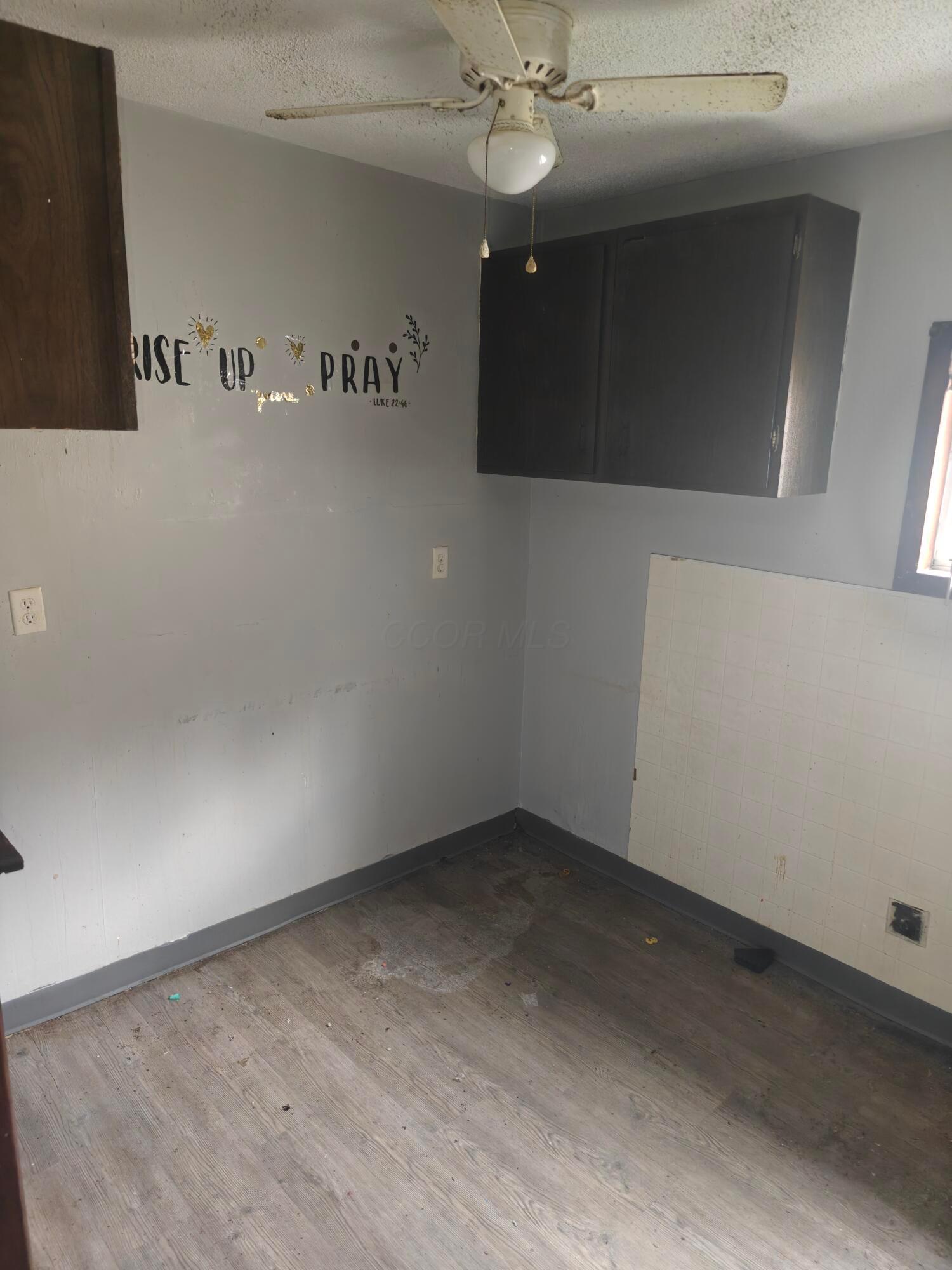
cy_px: 635
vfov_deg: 73.9
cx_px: 476
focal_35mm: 23
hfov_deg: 58.9
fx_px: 843
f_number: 1.6
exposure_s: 1/58
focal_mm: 6.06
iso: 1250
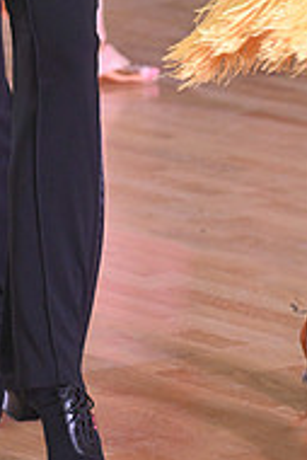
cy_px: -169
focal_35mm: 335
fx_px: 4277
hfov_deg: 4.1
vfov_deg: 6.1
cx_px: 214
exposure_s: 1/320
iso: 2000
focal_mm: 110
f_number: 5
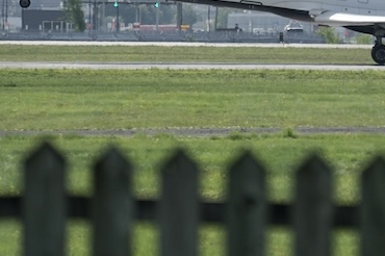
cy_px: 10
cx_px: 360
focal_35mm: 649
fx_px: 6934
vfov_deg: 2.1
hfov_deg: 3.2
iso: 320
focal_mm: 300
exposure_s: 1/1600
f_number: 5.6
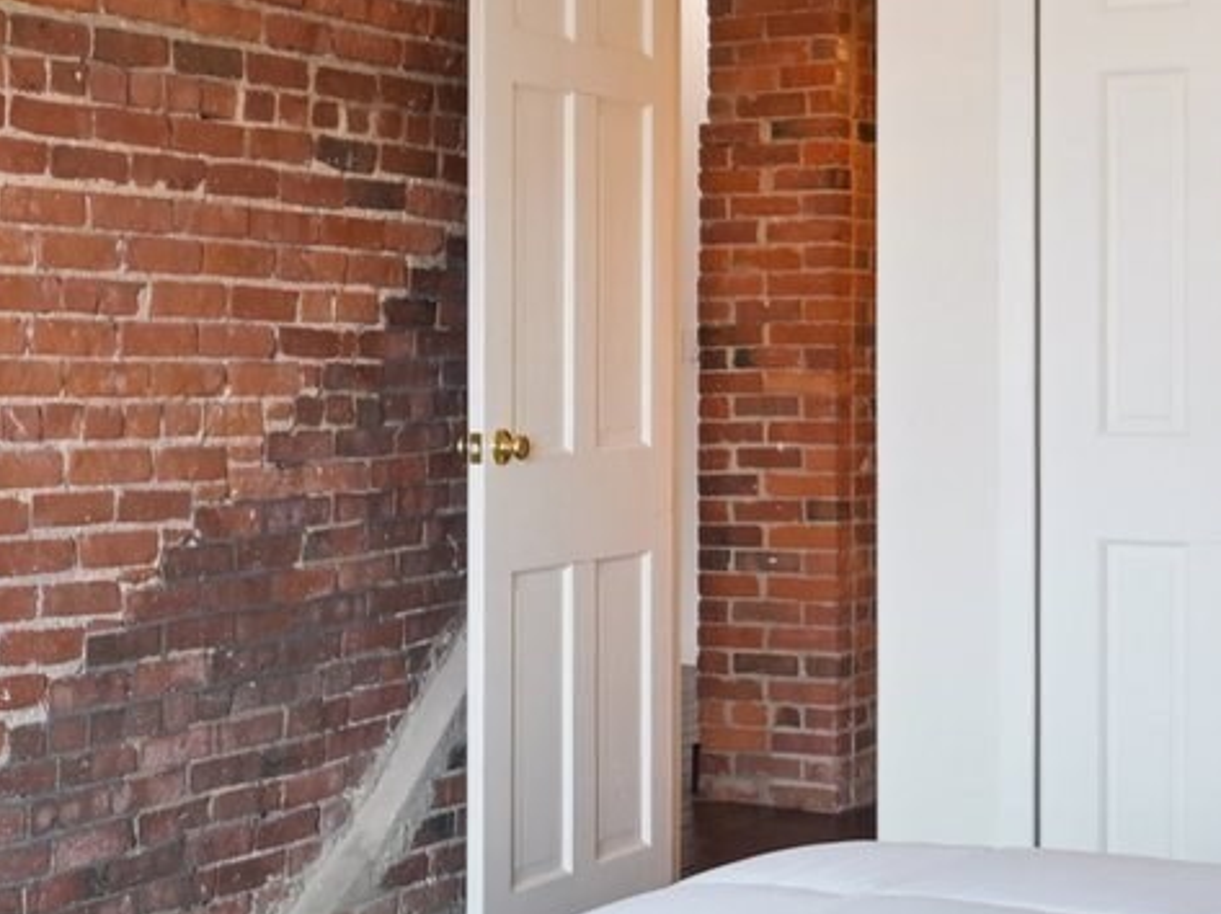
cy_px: 350
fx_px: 2643
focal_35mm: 75
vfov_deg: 19.6
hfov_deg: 26.0
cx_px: 632
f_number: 8
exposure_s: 1/8
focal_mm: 18
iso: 400
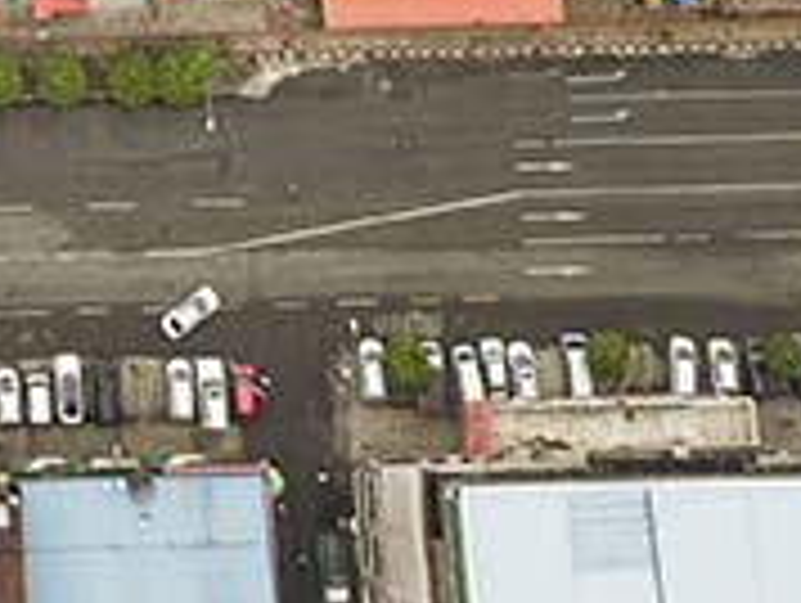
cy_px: -968
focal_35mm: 140
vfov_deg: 9.2
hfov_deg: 13.7
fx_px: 3244
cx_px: -148
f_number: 2.2
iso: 100
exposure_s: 1/80
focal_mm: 4.73
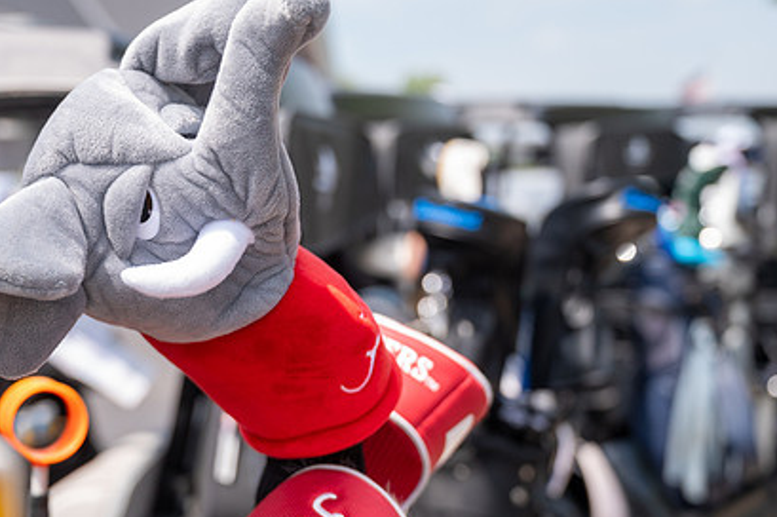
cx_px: 315
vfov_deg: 22.2
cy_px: 226
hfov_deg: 32.8
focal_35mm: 61
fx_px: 1315
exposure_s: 1/1000
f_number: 4
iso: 250
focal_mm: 43
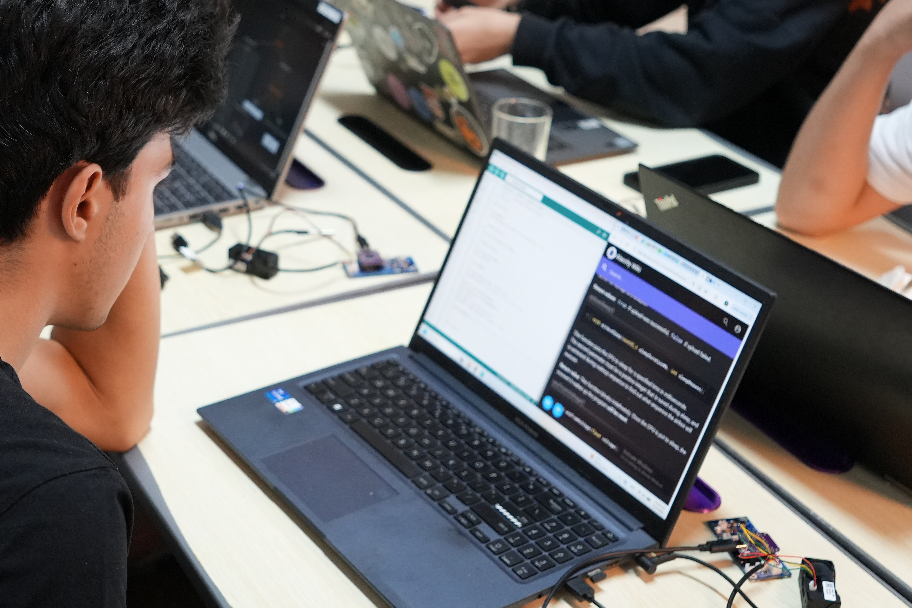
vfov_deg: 21.9
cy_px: 176
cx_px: 350
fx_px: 1565
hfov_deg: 32.4
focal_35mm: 62
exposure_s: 1/160
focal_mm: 27
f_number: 2.8
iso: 2000
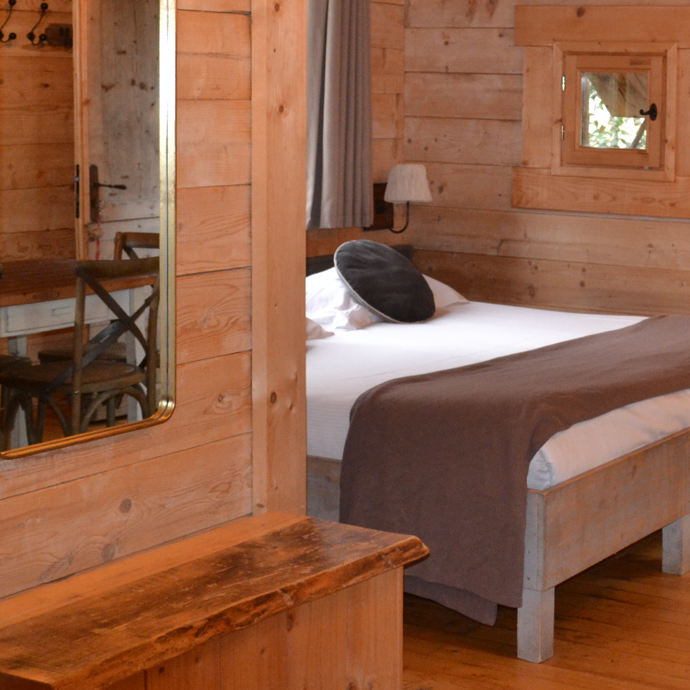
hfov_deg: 25.3
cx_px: 623
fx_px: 1488
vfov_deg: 25.8
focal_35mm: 66
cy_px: 171
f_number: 3.5
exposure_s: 1/60
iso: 1100
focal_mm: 18
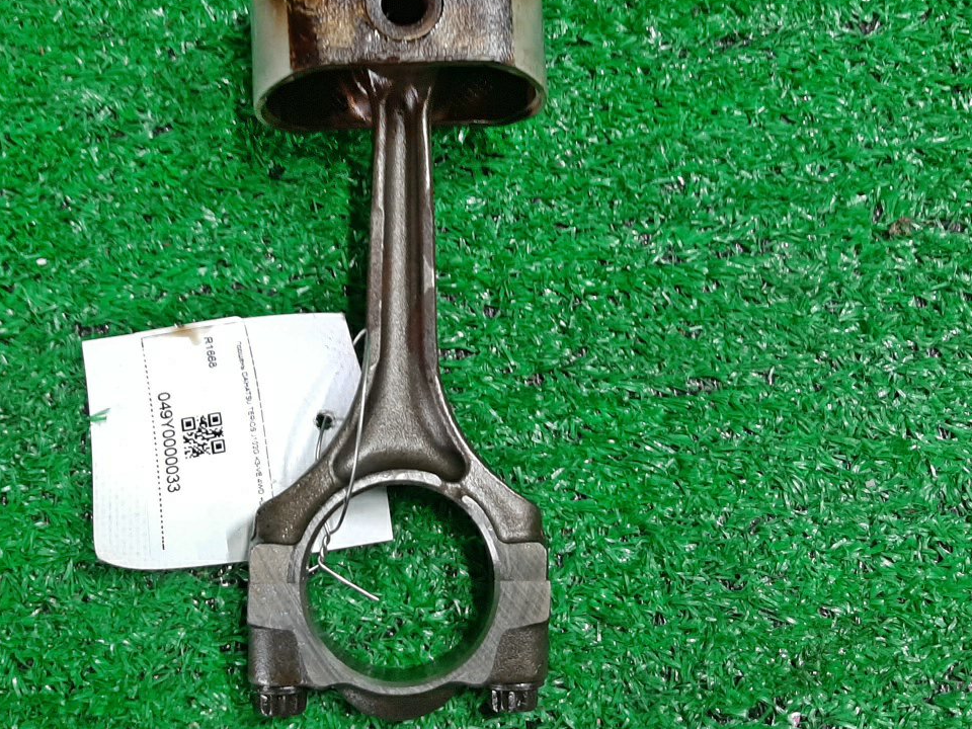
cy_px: 305
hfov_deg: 47.8
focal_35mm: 39
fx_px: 1095
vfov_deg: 36.7
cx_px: 435
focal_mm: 3.93
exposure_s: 1/50
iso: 143
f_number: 1.7
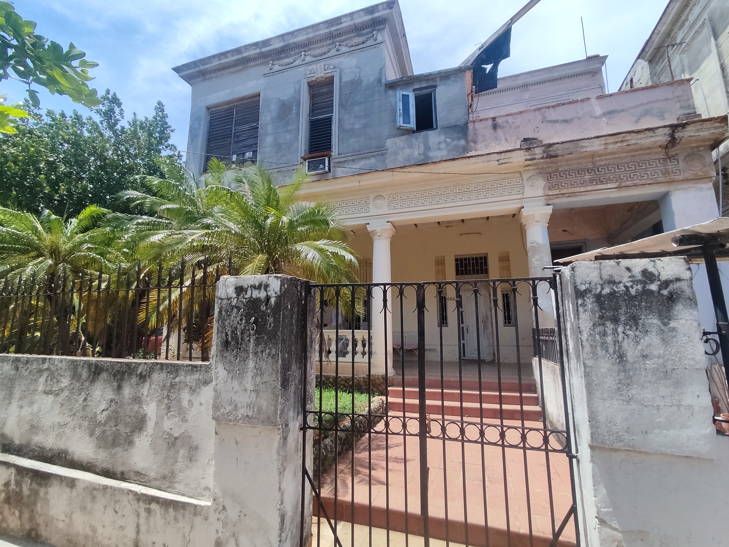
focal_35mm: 15
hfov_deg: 98.2
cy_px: 274
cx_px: 364
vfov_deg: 81.7
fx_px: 316
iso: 50
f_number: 2.2
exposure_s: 1/1274
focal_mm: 1.6
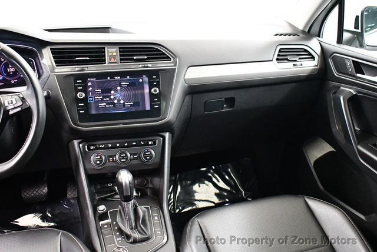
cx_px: 188
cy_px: 126
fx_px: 377
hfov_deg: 53.1
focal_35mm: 36
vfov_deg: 36.9
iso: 8000
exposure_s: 1/60
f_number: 3.5
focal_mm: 18
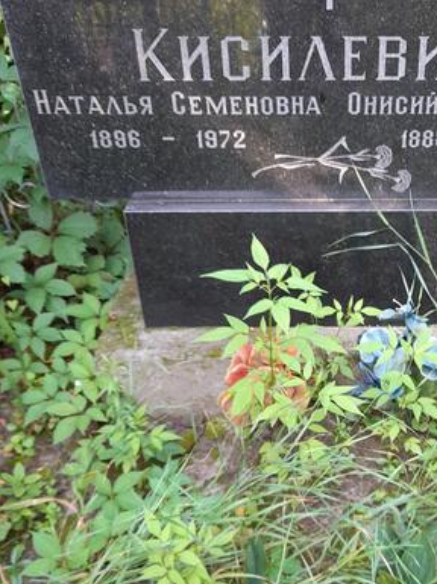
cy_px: 356
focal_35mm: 39
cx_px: 340
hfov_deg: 35.7
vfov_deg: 47.6
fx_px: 658
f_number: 2
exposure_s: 1/50
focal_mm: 4.6
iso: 50
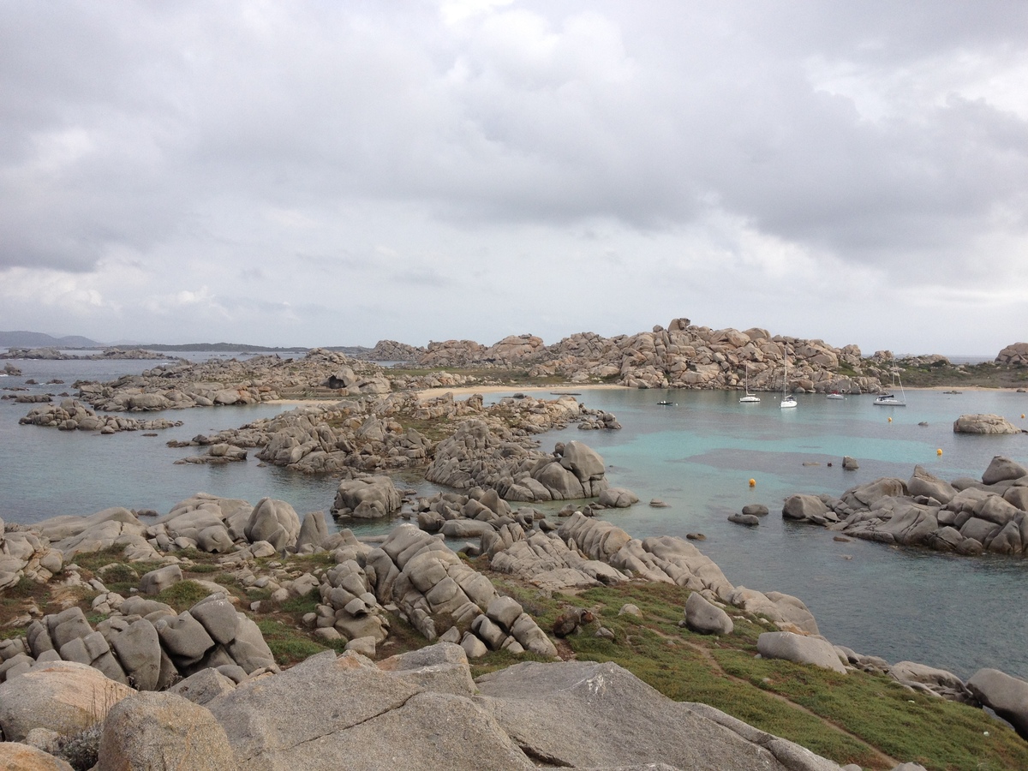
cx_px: 514
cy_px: 386
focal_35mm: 35
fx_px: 1039
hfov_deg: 52.6
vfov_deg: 40.7
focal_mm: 4.28
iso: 64
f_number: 2.4
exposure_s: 1/1022
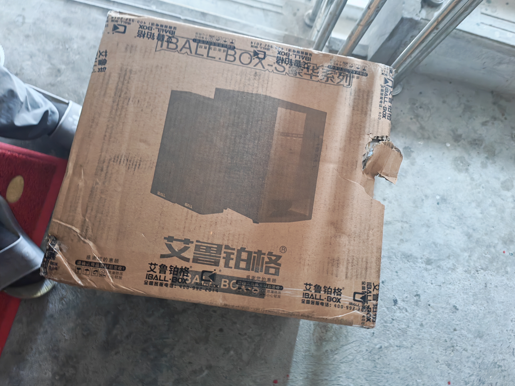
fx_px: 372
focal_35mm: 25
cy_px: 193
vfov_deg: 54.9
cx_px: 258
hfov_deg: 69.4
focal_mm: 6.12
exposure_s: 1/25
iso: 4000
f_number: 1.9
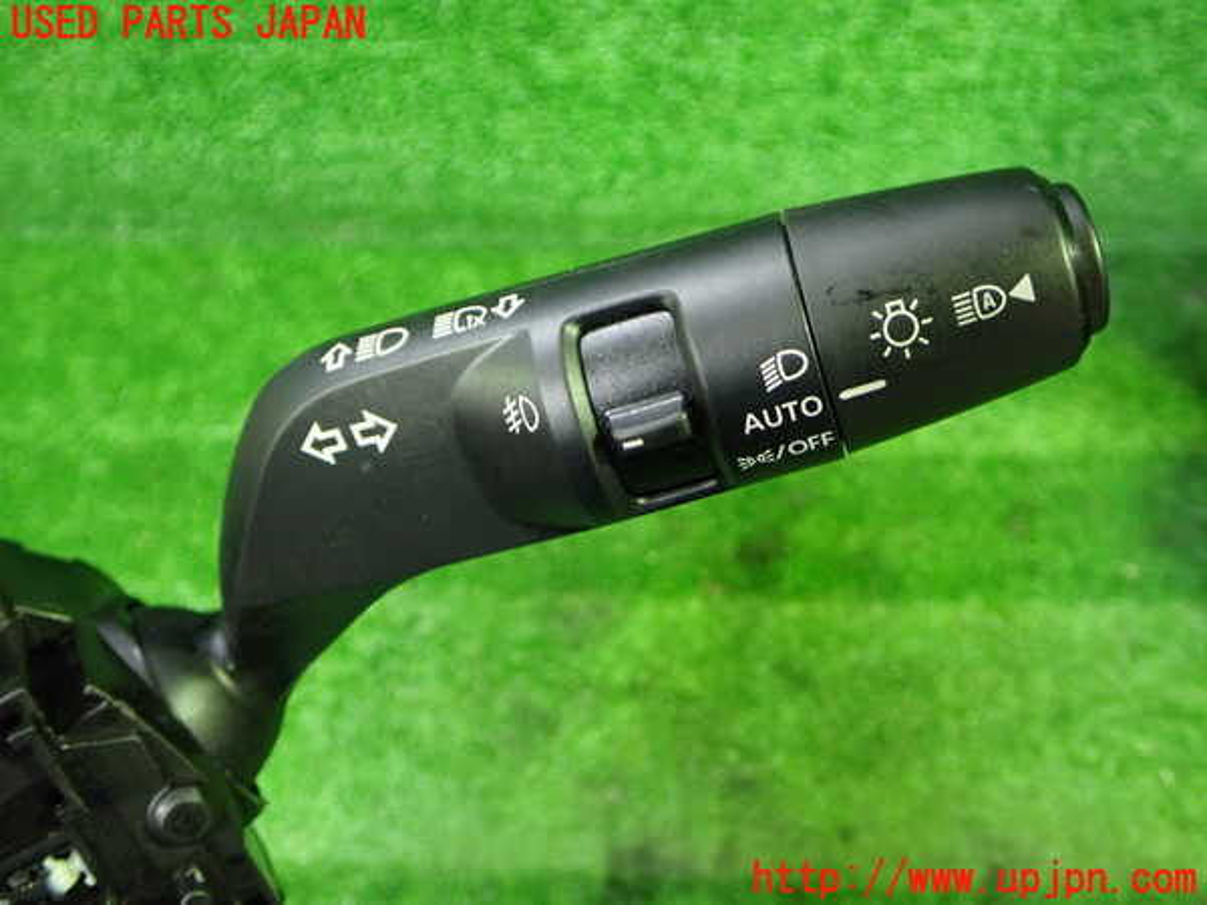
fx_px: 1116
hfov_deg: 56.8
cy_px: 452
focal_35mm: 32
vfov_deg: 44.2
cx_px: 604
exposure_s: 1/25
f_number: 2.4
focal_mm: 5.79
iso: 800
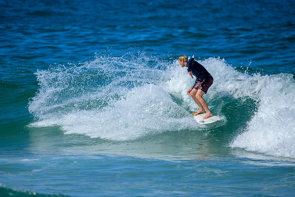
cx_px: 148
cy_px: 98
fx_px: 6557
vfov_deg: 1.7
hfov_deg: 2.6
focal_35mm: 800
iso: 320
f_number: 6.3
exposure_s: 1/2500
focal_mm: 800
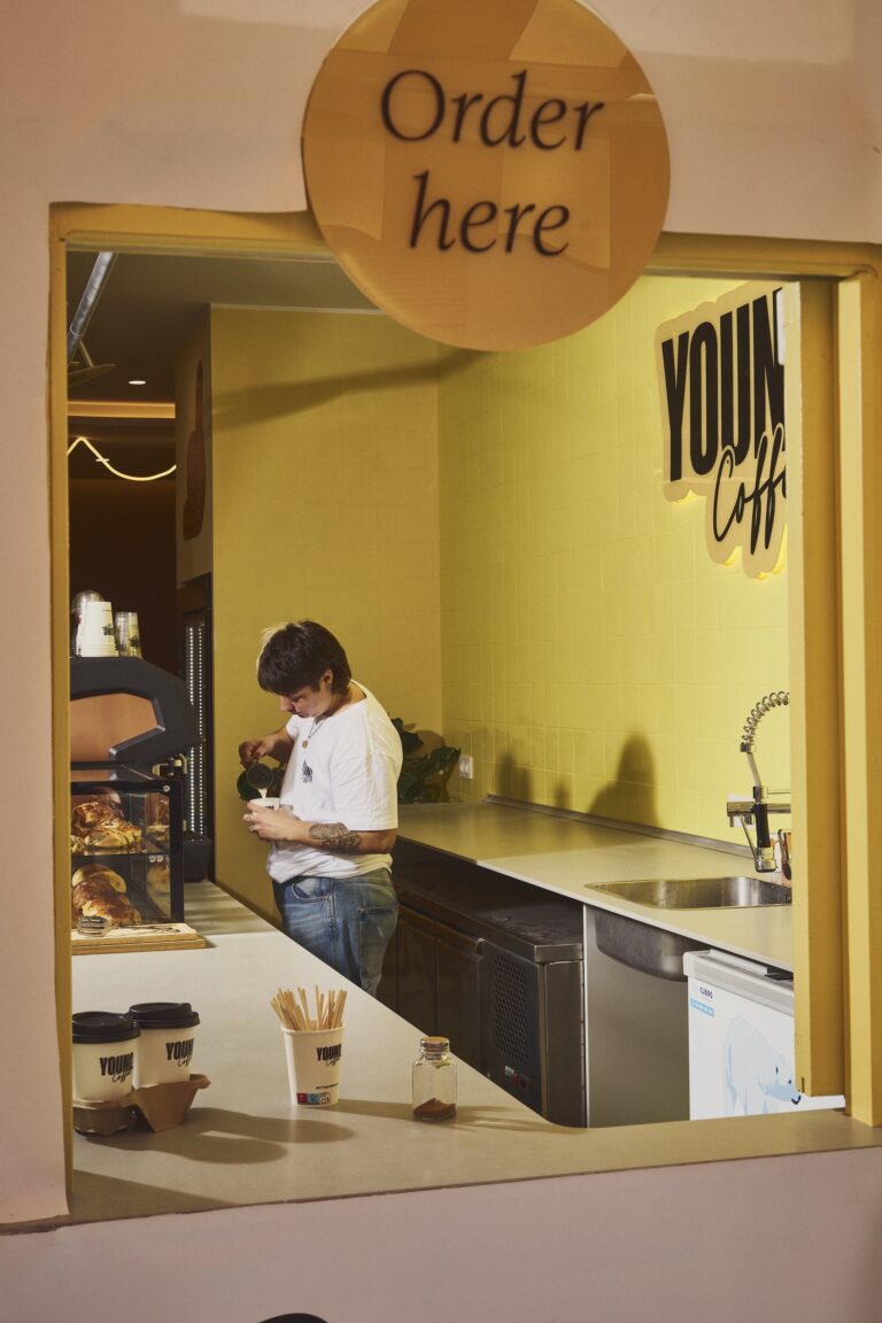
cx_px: 441
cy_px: 662
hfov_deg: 27.0
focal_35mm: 50
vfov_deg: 39.6
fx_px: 1837
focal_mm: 50
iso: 160
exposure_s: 1/125
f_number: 9
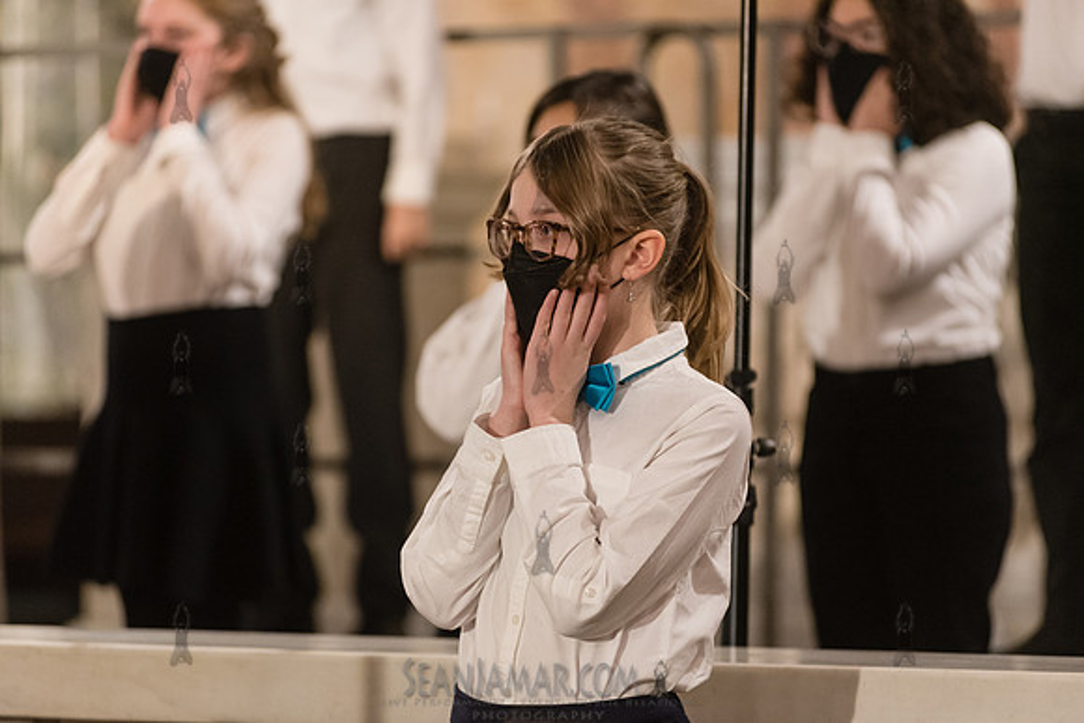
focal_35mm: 200
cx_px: 542
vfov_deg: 6.9
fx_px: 6023
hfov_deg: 10.3
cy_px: 362
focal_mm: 200
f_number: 4
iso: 4000
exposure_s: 1/200
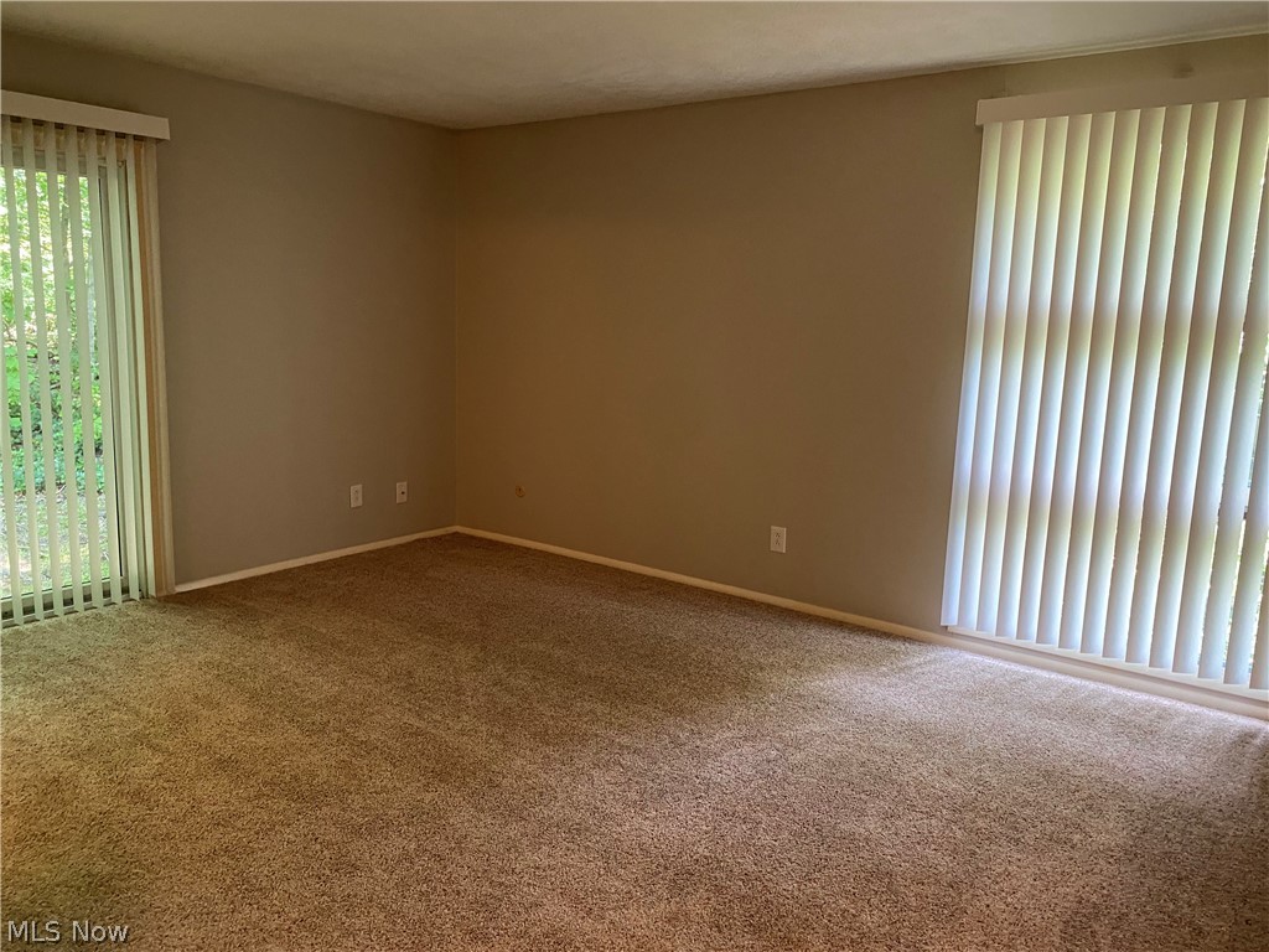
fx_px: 953
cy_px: 476
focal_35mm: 26
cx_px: 634
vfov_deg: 53.1
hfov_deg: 67.3
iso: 250
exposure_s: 1/60
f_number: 1.8
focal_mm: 4.25
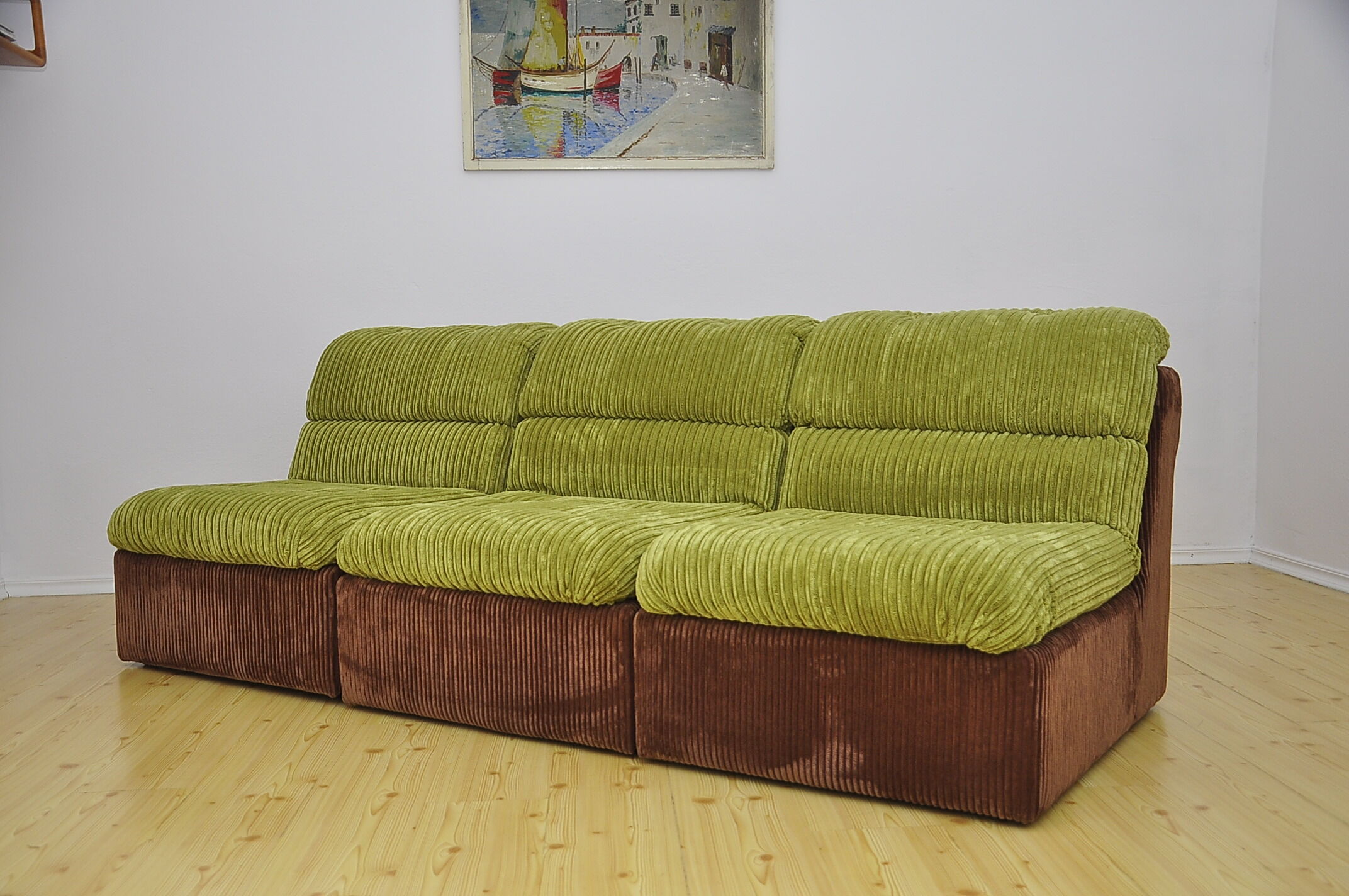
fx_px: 1347
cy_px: 448
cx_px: 674
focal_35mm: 36
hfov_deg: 53.2
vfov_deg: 36.8
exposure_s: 1/200
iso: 250
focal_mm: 24
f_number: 4
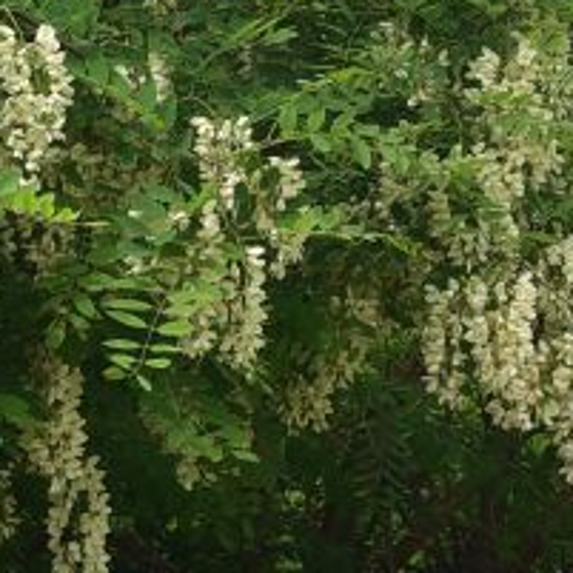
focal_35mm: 275
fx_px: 5150
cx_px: 468
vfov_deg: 6.2
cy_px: -449
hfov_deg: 6.4
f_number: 5.6
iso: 250
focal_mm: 50
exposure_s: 1/320
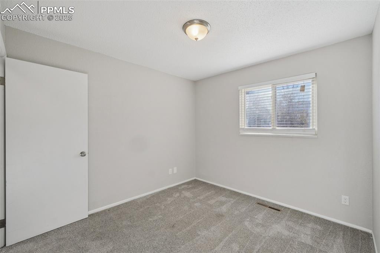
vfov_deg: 77.3
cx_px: 190
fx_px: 158
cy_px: 126
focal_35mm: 15
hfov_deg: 100.4
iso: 400
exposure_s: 1/50
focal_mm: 10
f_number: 8
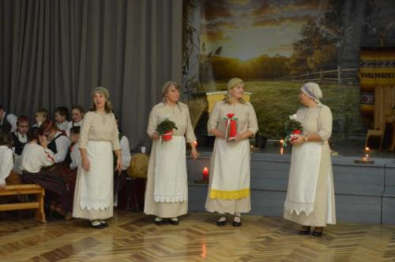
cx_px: 198
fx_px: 788
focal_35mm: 72
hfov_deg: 28.1
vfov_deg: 18.8
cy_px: 131
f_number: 5.3
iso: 3200
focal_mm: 48
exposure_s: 1/60
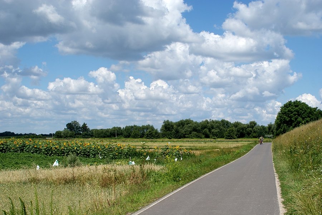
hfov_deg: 37.8
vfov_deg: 25.8
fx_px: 470
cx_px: 161
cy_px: 108
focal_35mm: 52
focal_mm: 35
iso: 100
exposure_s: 1/320
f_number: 9
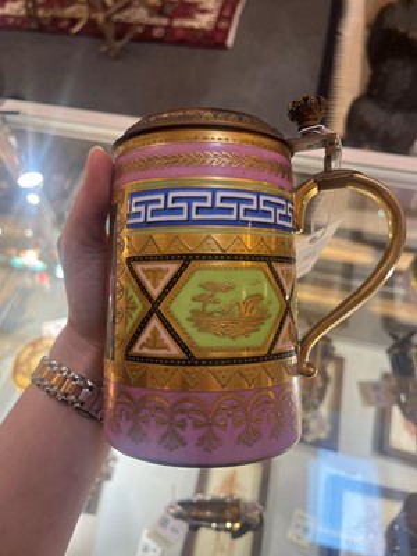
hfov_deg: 53.1
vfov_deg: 67.3
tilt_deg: -56.0
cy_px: 278
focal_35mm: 26
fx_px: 418
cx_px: 208
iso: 100
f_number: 1.6
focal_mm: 5.1
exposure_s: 1/100
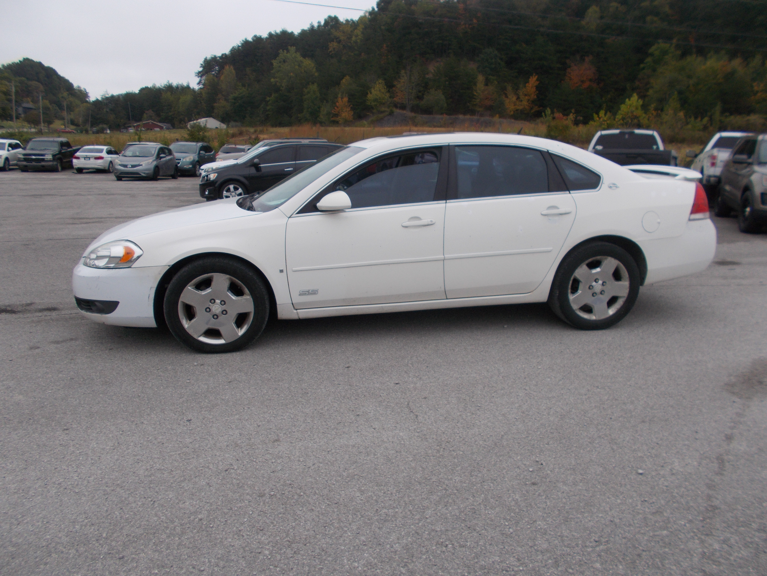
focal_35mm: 26
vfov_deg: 53.1
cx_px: 384
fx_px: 576
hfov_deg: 67.3
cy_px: 288
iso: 80
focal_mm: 4.6
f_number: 3.2
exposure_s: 1/400
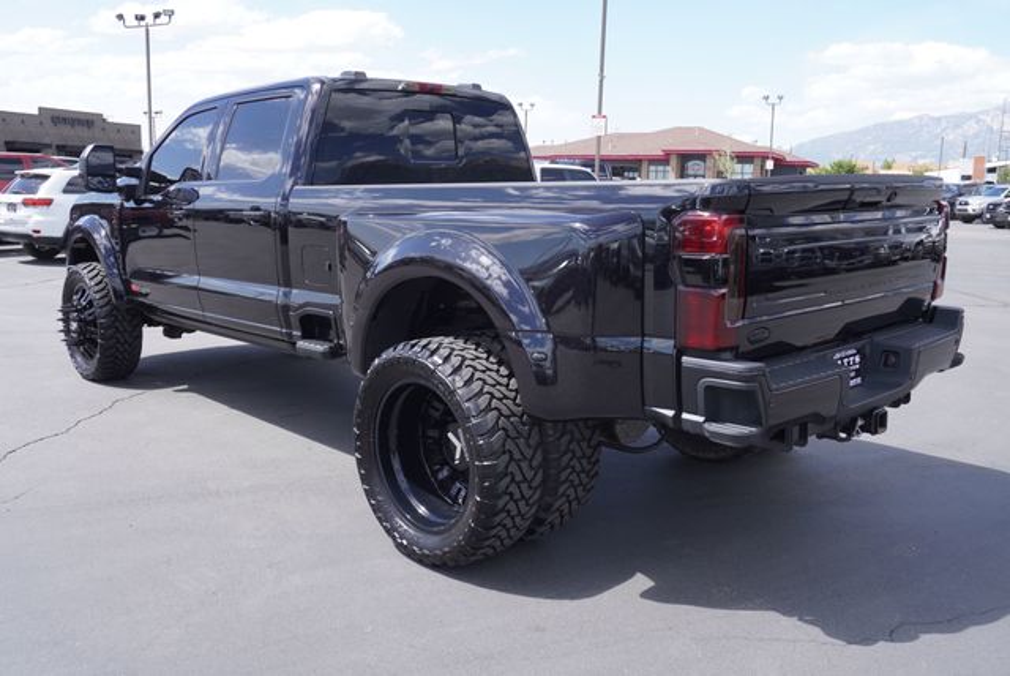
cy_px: 338
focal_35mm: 32
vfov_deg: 41.8
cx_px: 505
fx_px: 885
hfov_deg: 59.4
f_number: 6.3
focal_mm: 21
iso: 100
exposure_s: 1/160
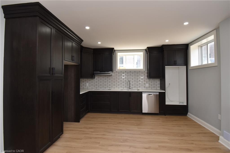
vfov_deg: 69.7
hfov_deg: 92.4
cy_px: 76
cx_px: 115
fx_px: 110
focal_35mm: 17
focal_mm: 11.5
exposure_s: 1/60
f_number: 7.1
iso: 200
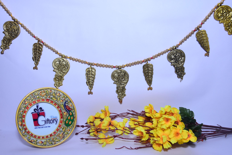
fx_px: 271
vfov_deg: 31.9
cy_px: 78
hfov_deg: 46.4
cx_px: 116
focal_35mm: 42
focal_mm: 28
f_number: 5
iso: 250
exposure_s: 1/125
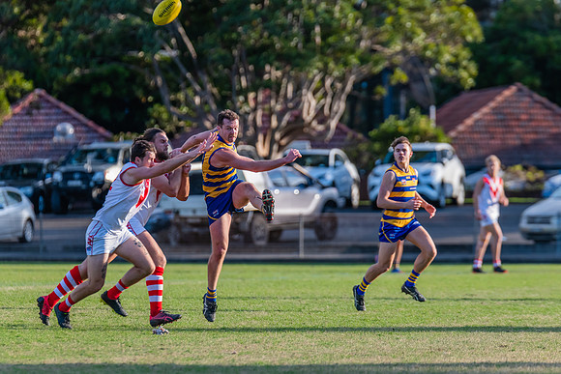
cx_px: 307
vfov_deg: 3.8
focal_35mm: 363
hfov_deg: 5.7
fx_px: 5659
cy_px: 203
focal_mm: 330
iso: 800
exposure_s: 1/1600
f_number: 4.5
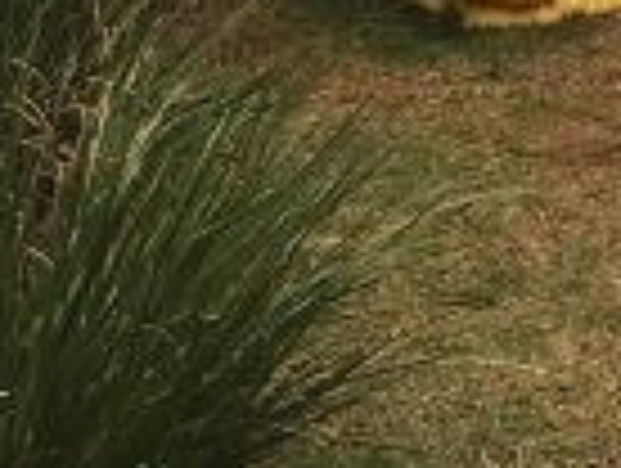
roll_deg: +1.5
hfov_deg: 9.2
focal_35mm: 215
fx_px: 3864
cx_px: 562
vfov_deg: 6.7
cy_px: -482
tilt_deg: -6.4
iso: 25
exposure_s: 1/513
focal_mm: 4.15
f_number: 2.2
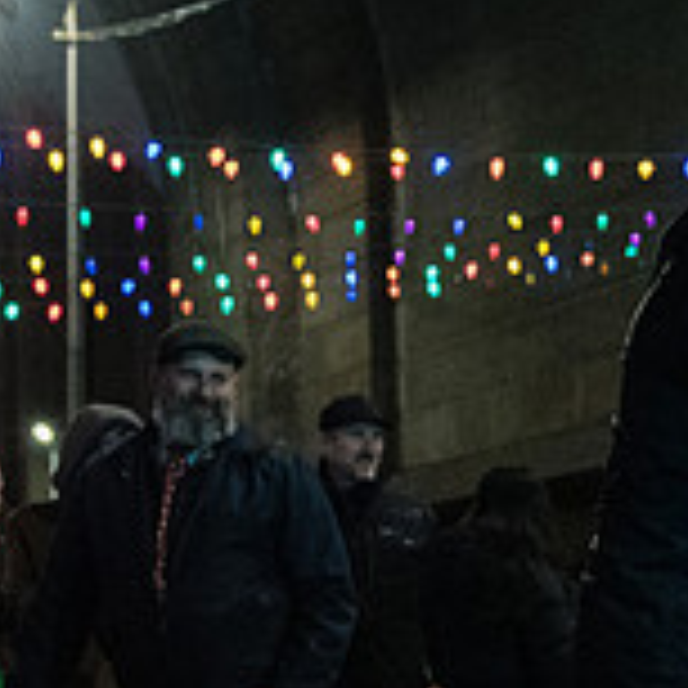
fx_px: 2608
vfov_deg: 14.9
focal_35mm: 116
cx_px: 859
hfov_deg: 14.5
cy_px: 596
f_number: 3.5
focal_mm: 36
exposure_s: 1/125
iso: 6400
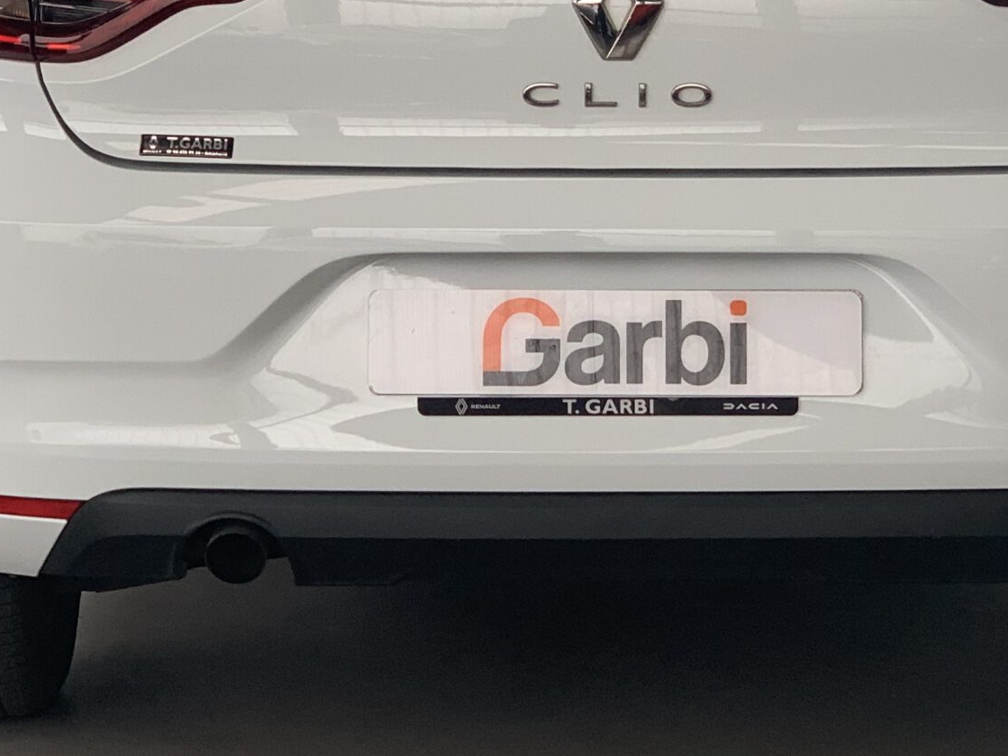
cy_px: 89
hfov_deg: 16.5
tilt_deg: -5.9
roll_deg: -0.4
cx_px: 557
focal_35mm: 119
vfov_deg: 12.4
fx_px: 3465
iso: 80
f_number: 2.4
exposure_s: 1/122
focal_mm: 6
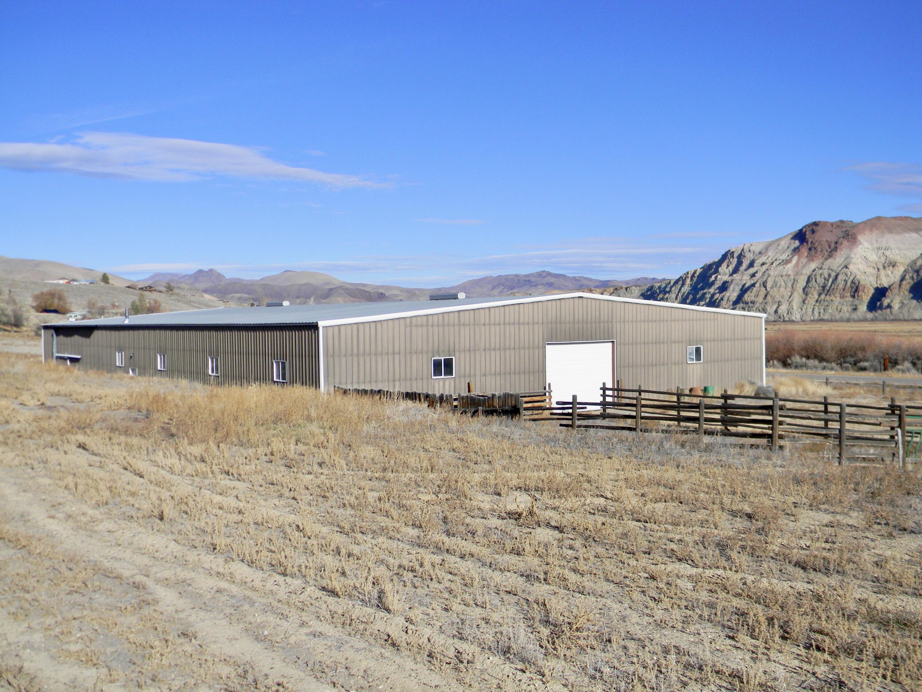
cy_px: 346
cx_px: 461
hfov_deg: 51.4
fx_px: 959
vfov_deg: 39.7
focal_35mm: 36
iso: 80
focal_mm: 6.4
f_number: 7.4
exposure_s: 1/337
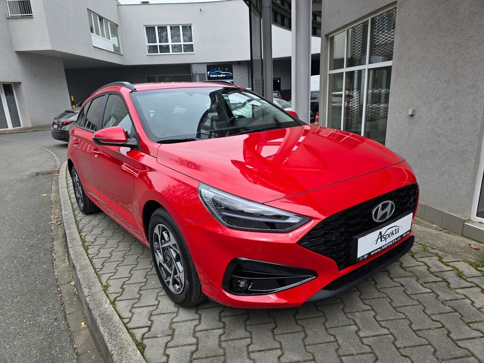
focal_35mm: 23
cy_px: 182
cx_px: 242
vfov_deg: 58.9
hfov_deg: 73.9
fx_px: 322
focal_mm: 6.3
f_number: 1.7
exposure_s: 1/325
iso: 12
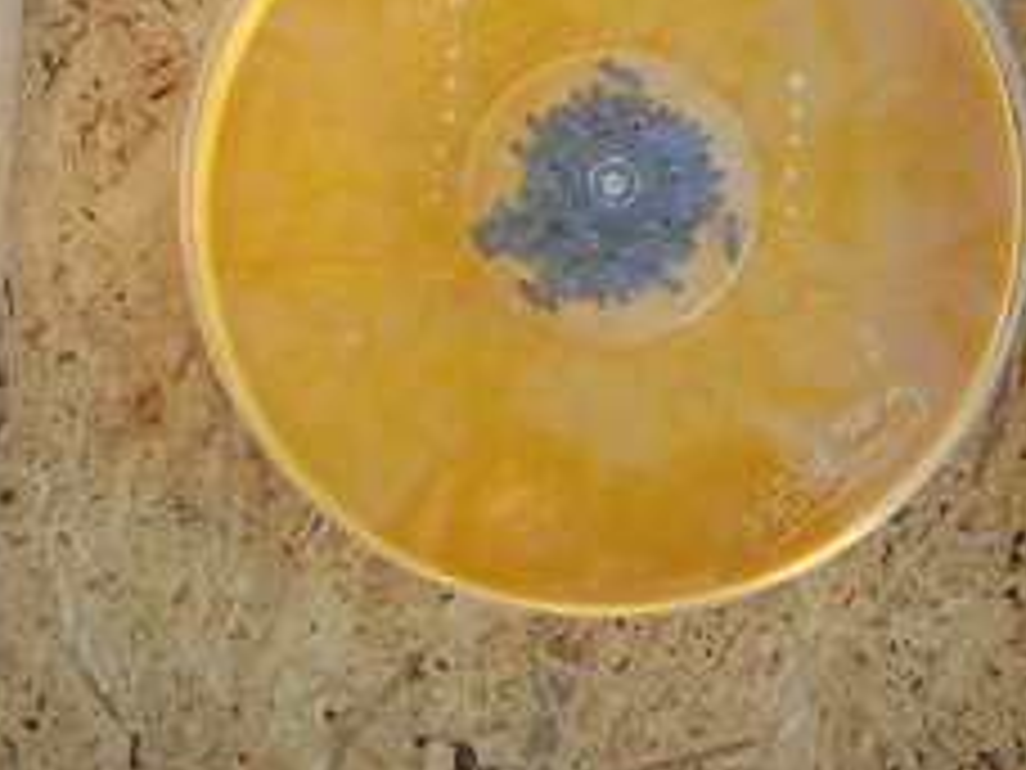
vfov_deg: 23.3
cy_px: 331
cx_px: 738
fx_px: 1867
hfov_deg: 30.3
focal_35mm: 63
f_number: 3.1
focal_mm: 6.72
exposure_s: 1/160
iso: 80
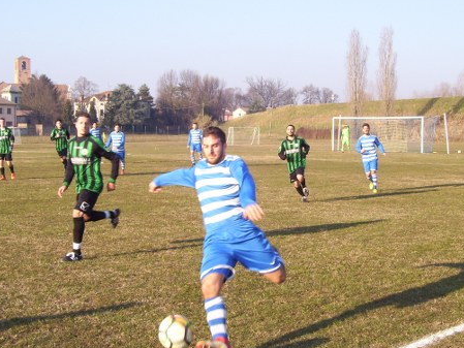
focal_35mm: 64
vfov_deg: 22.9
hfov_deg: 30.3
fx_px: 858
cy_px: 169
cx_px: 218
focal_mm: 7.6
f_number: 5.6
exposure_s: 1/250
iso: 80
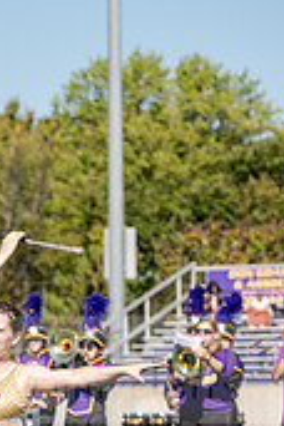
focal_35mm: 263
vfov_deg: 7.8
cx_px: -60
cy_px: 471
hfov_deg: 5.2
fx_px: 3112
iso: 50
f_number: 4
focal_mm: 100
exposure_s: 1/320
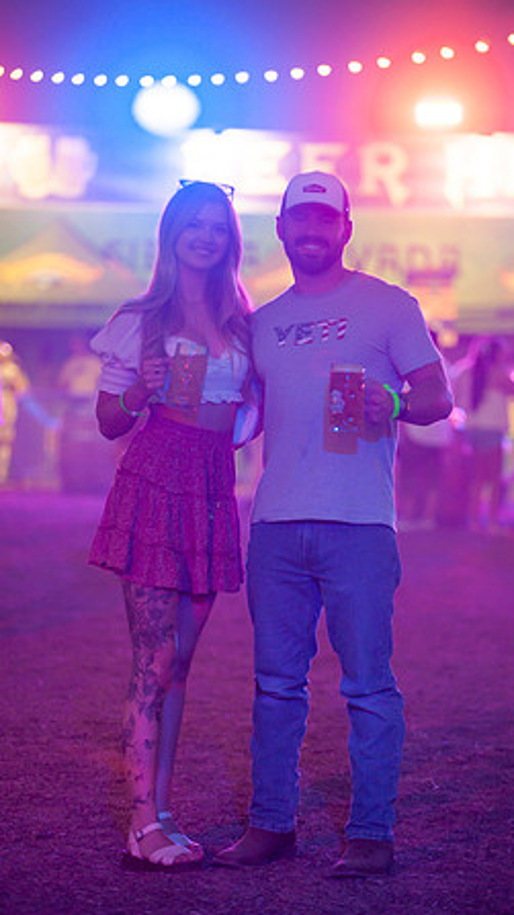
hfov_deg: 8.8
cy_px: 456
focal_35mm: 137
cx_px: 273
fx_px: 3324
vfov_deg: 15.7
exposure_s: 1/200
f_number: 2.8
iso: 1250
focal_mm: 130
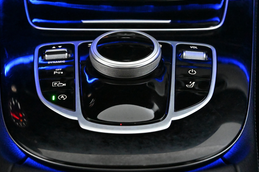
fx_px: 640
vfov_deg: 15.4
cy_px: 92
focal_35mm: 89
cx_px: 125
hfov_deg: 22.9
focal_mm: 50
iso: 18000
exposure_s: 1/80
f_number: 6.3
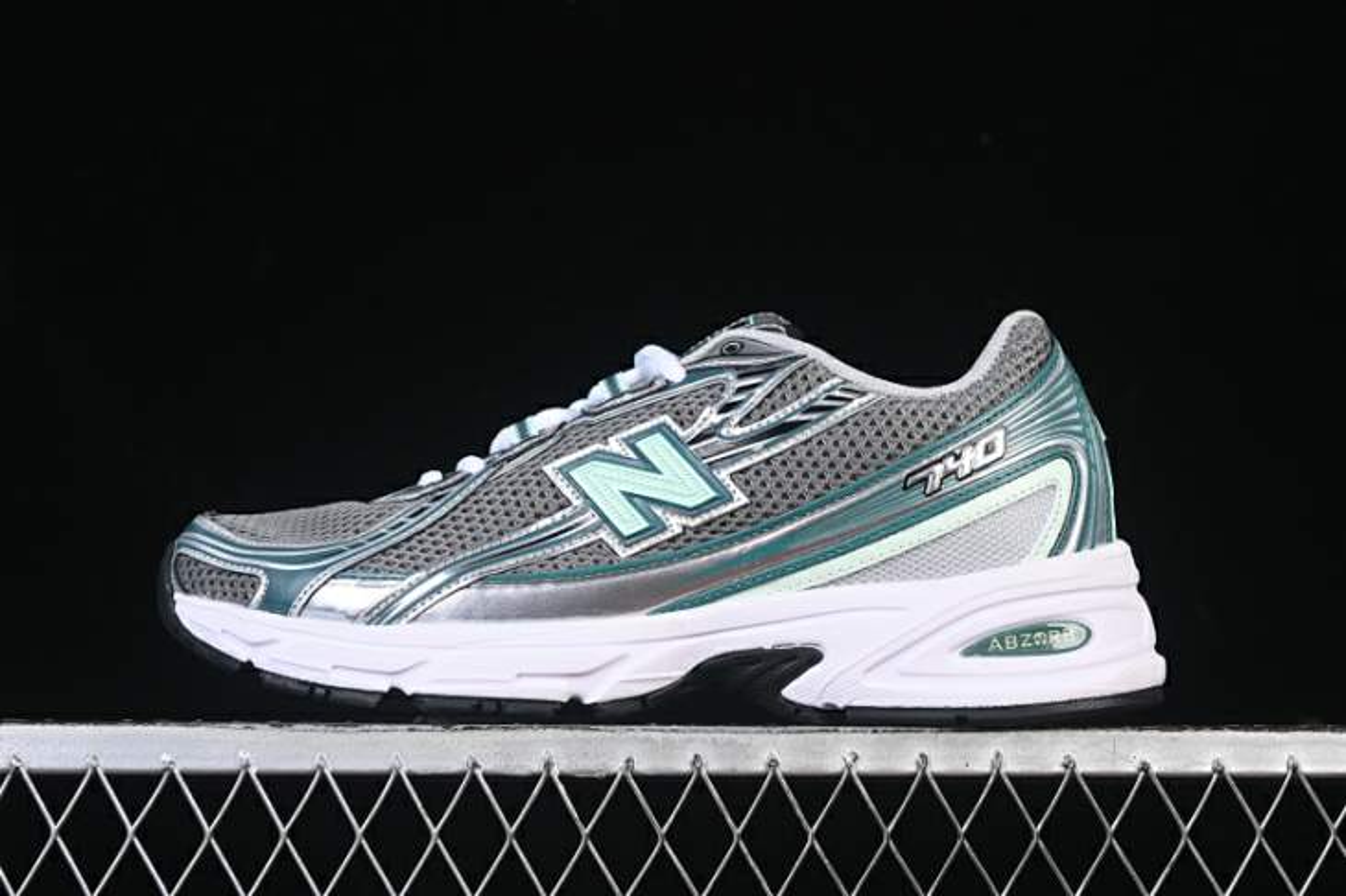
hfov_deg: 27.0
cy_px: 448
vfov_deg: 18.2
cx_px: 673
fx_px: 2803
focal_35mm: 75
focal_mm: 50
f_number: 7.1
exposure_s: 1/60
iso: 160
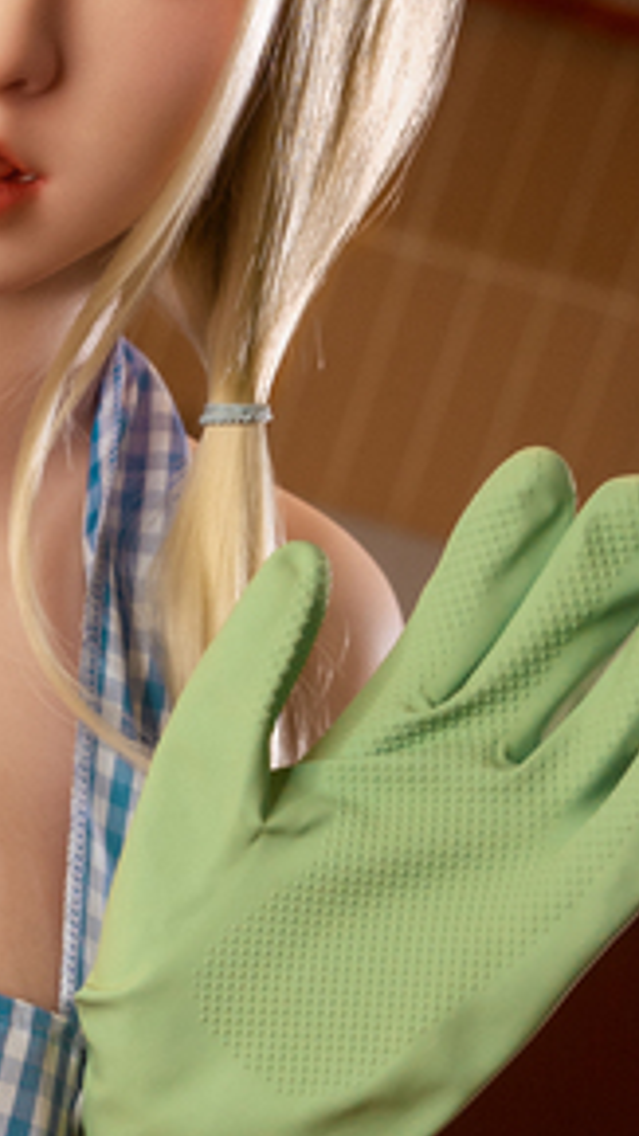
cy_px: 1038
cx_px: -321
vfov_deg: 14.9
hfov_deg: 8.3
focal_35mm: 143
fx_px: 4310
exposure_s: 1/100
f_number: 4.5
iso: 200
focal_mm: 44
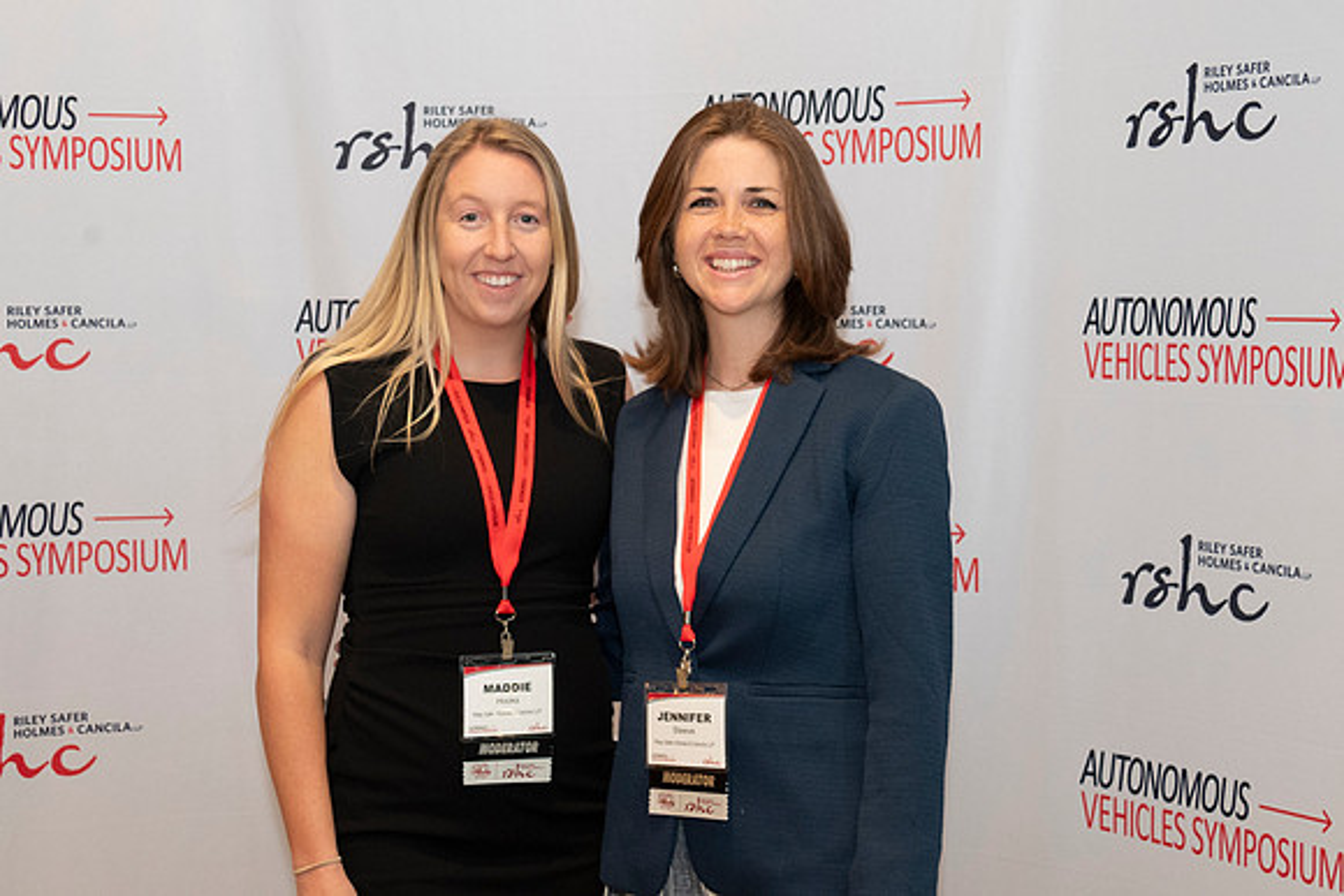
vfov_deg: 22.6
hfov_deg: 33.4
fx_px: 2240
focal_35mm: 60
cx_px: 672
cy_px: 448
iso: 2500
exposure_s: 1/80
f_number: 8
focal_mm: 40
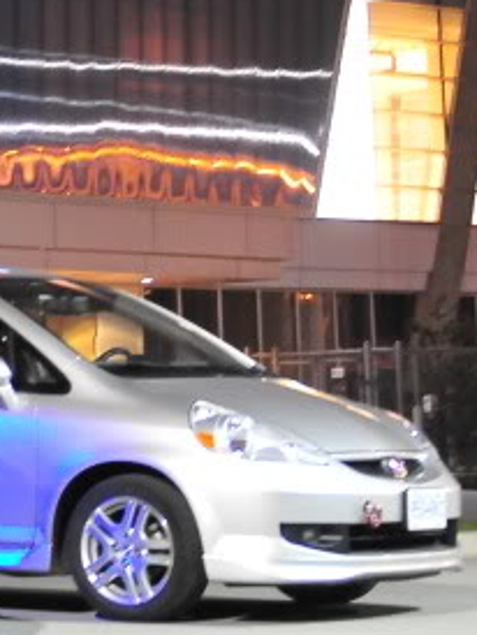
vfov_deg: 15.1
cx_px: -535
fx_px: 2366
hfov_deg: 10.4
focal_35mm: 129
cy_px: 49
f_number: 2.8
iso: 1600
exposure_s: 1/3
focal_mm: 24
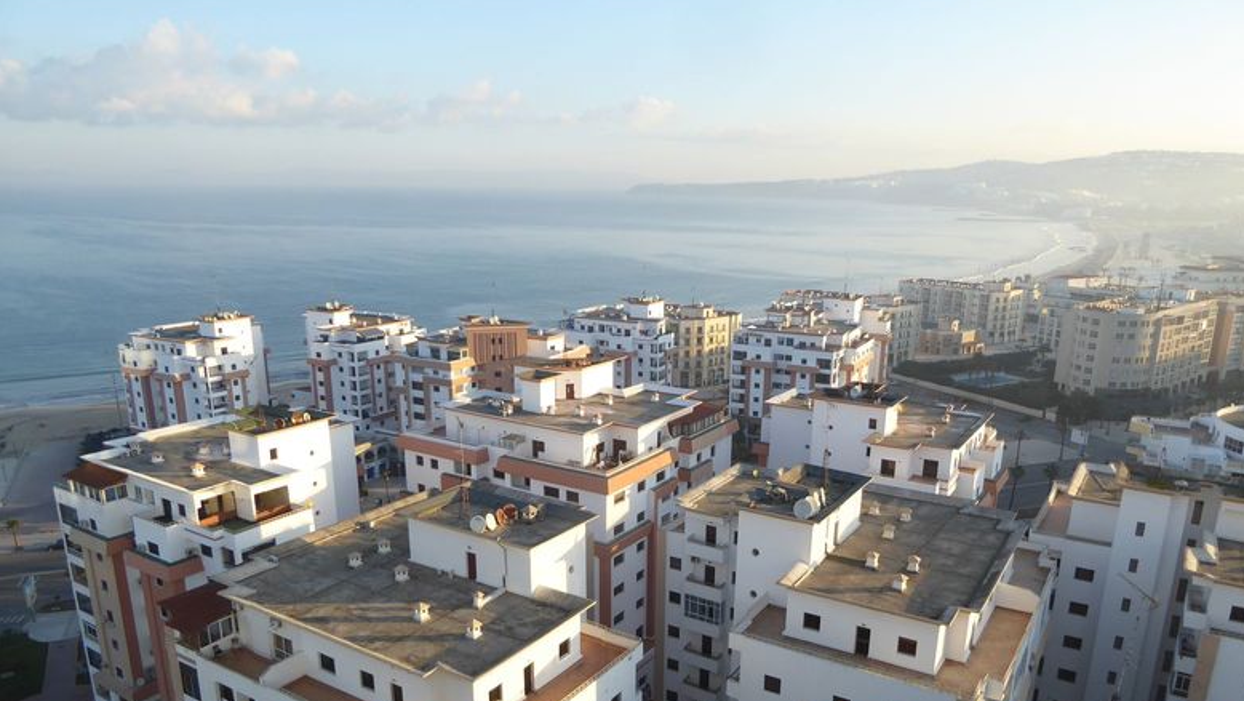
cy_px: 463
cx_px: 638
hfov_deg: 67.9
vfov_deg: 41.0
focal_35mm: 28
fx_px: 924
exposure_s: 1/250
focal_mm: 4.3
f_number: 3.3
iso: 80
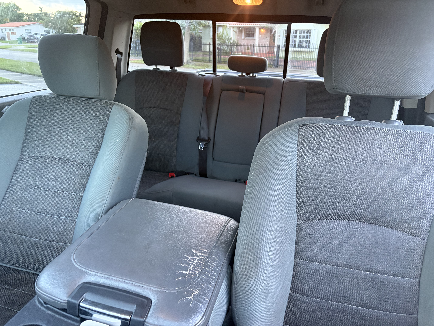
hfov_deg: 67.3
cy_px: 163
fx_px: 326
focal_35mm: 26
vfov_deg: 53.1
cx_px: 217
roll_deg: -0.2
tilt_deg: -17.6
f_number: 1.6
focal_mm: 5.96
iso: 400
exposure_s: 1/60
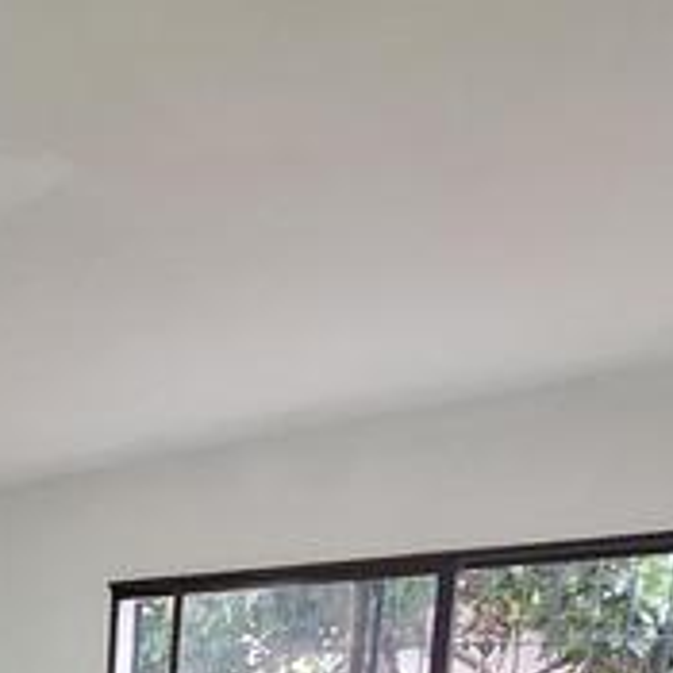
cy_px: 842
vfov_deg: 32.0
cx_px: -235
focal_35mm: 42
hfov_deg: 30.2
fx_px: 924
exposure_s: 1/40
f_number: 2.2
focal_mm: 1.74
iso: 125
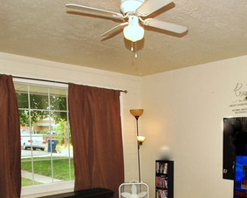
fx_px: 257
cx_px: 167
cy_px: 170
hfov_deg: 50.4
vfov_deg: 39.8
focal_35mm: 35
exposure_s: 1/160
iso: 200
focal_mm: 11
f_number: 5
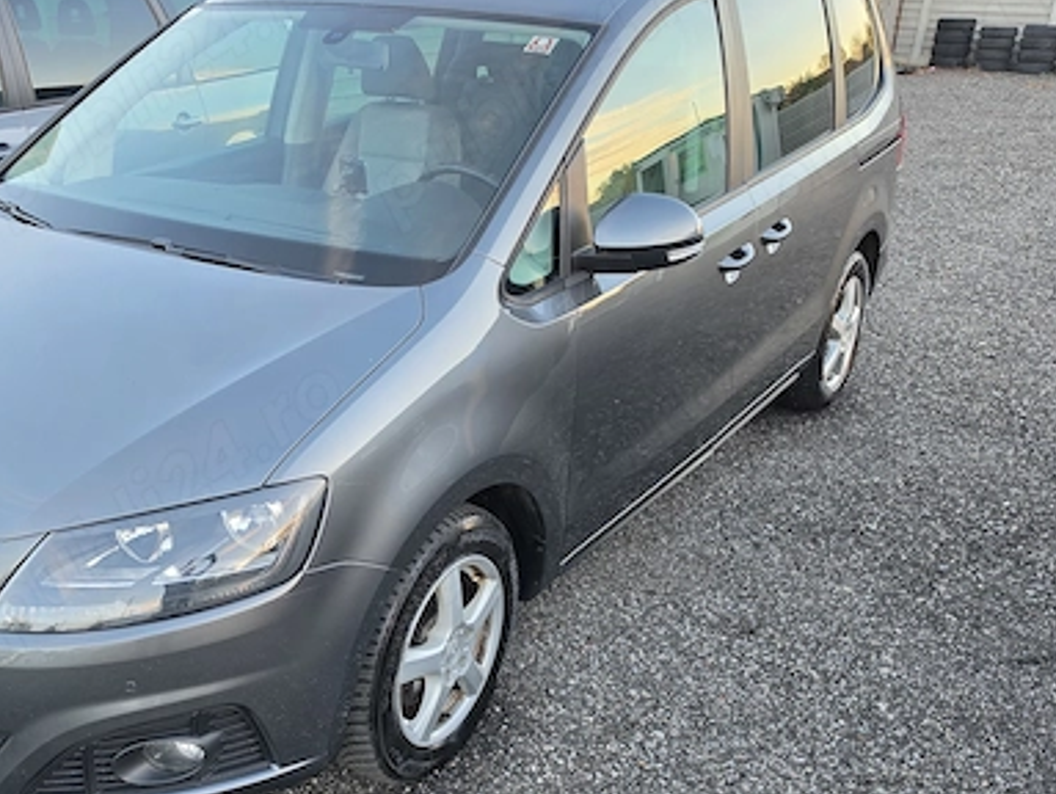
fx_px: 1099
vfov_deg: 39.2
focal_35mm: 36
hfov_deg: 50.4
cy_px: 532
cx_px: 356
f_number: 1.4
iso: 80
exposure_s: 1/180
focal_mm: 6.5
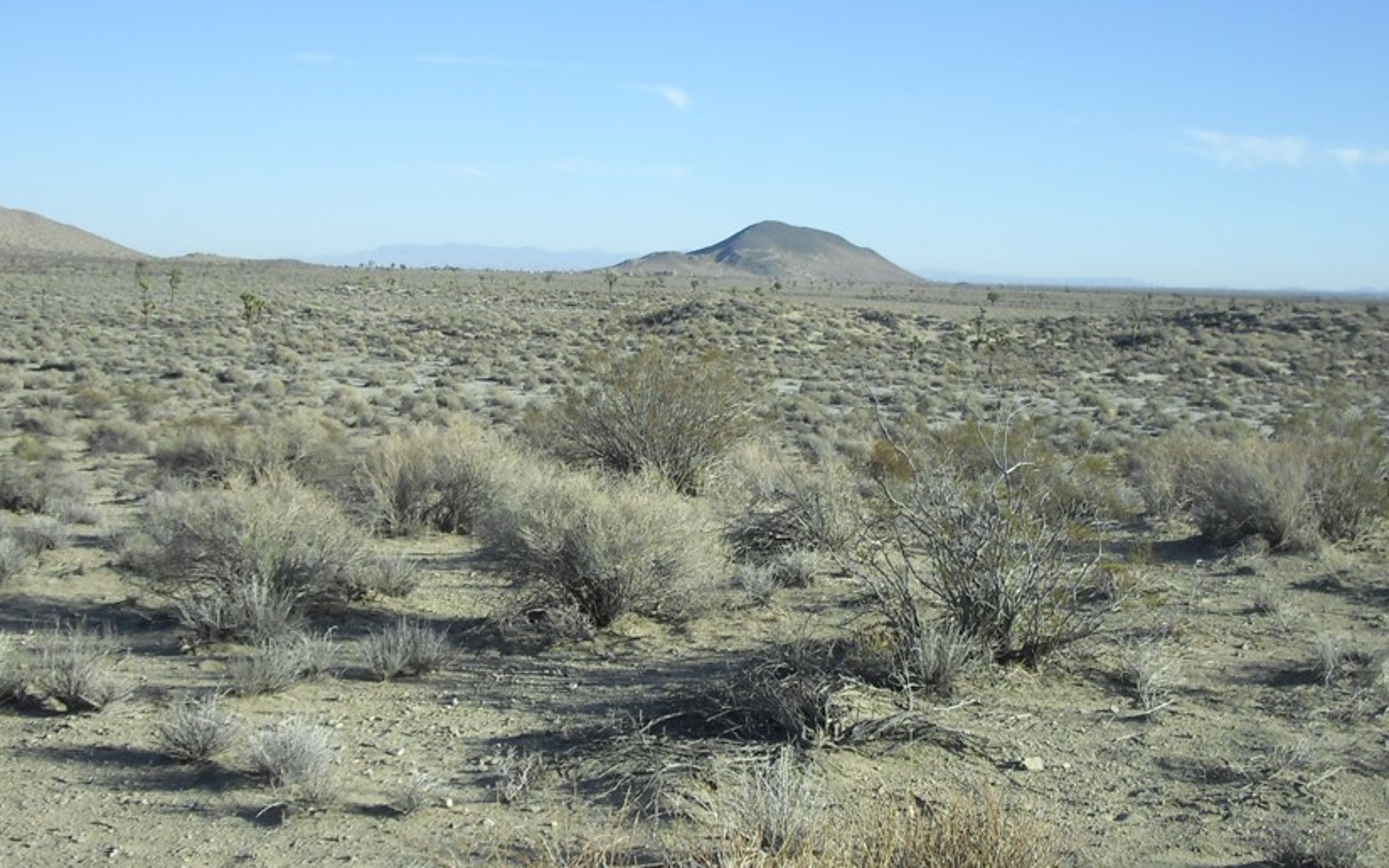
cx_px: 769
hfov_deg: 40.2
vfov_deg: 25.8
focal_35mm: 50
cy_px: 464
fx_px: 1893
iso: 100
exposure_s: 1/160
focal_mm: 6.2
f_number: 8
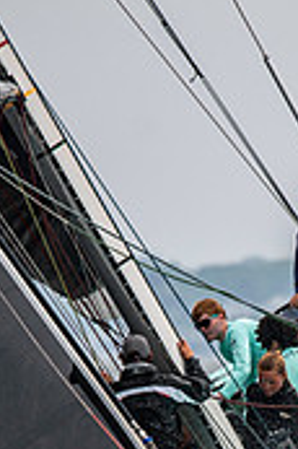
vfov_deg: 1.8
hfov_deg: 1.2
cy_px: 511
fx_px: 14580
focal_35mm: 1172
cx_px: 220
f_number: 5
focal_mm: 300
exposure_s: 1/2000
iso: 200
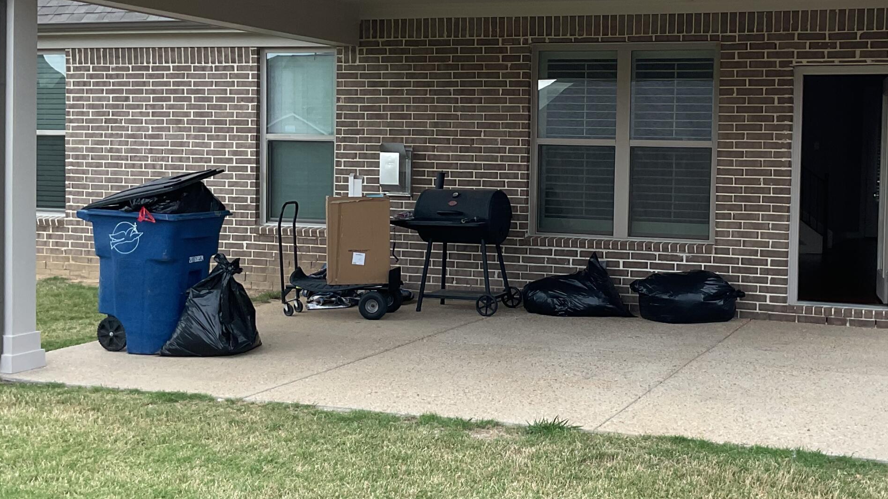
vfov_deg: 23.9
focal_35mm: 50
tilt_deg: -3.3
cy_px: 218
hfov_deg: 40.9
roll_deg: -1.3
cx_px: 586
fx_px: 1177
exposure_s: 1/247
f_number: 1.8
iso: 16
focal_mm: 3
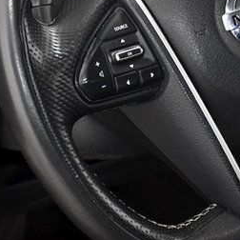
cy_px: 21
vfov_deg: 10.5
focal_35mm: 166
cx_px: 249
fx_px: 1302
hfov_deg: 10.4
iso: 2500
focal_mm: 32
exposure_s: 1/250
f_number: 4
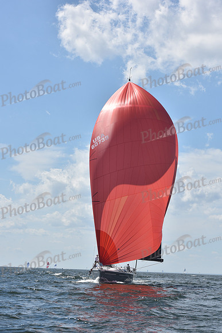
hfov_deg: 15.2
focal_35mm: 90
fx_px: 832
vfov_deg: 22.6
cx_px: 111
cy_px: 166
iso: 320
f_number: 10
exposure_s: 1/1250
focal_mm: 90
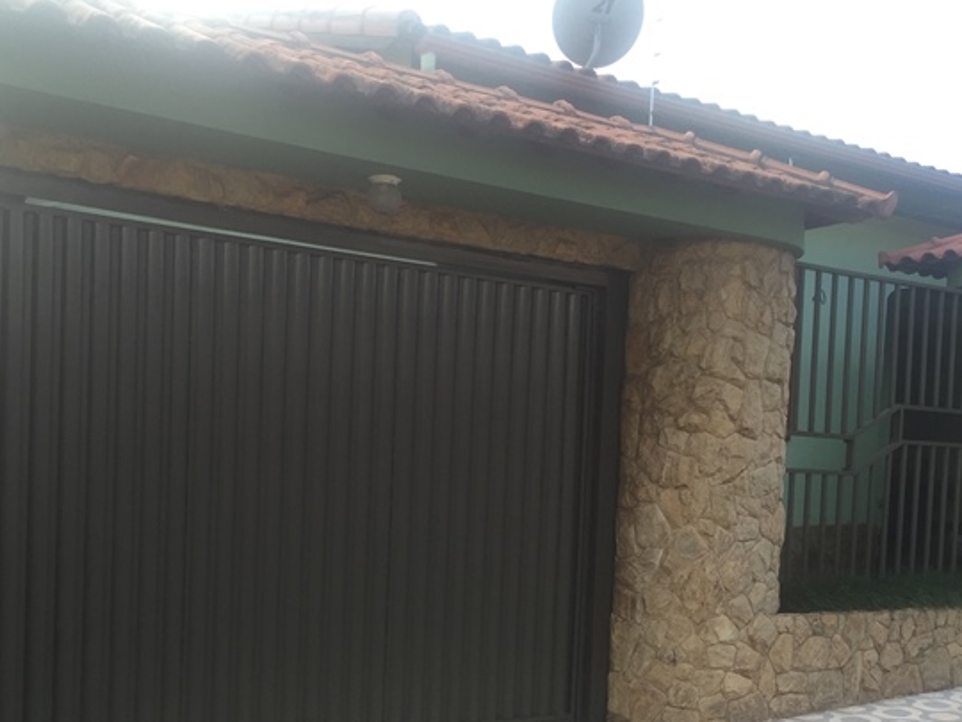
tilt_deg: -2.4
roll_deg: -3.6
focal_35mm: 43
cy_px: 528
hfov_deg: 43.8
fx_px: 1195
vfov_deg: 33.0
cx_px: 495
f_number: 2.2
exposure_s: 1/293
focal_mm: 4.15
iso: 32
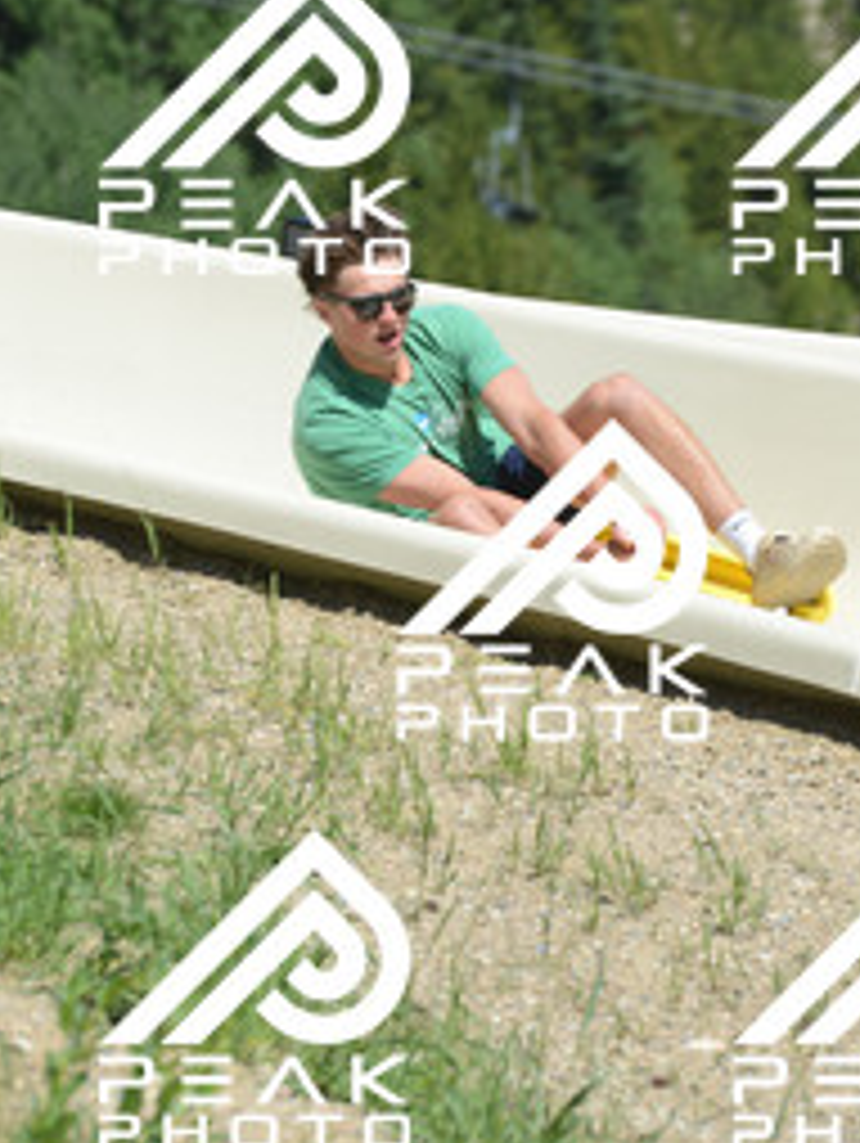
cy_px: 551
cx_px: 572
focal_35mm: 295
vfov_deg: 6.7
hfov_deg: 5.0
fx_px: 9756
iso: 400
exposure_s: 1/1250
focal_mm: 195
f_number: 6.3
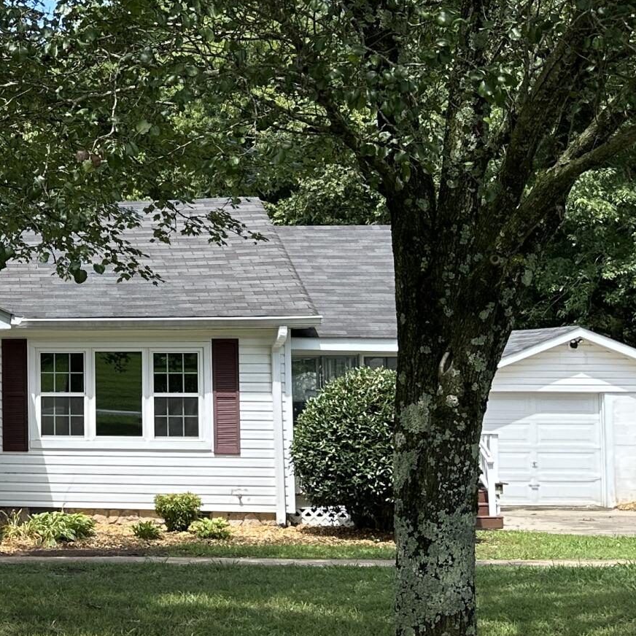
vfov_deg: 23.7
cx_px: -214
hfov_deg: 21.2
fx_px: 1517
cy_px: 304
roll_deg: -0.1
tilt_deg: +1.9
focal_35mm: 73
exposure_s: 1/1183
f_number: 1.78
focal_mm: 6.86
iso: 80
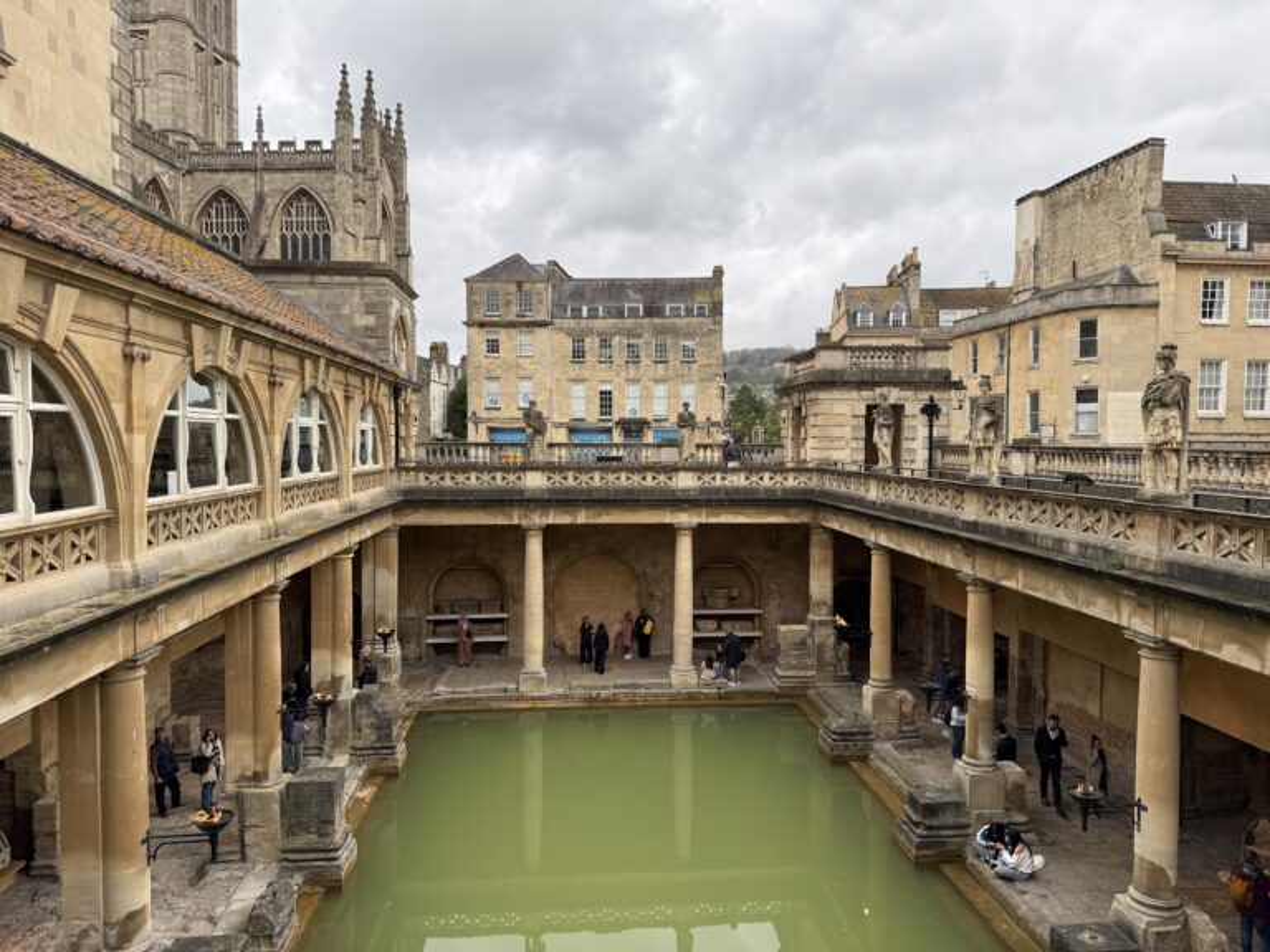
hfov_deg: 71.6
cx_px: 635
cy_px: 476
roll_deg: +0.3
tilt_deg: -2.0
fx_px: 881
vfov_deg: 56.8
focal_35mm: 24
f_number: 1.78
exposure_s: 1/654
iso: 80
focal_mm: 6.76
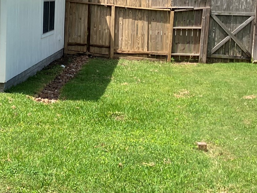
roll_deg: -1.2
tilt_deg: -4.5
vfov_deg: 19.2
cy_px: 45
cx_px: -19
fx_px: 564
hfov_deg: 24.1
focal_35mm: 76
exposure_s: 1/623
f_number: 1.8
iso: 32
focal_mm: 3.99
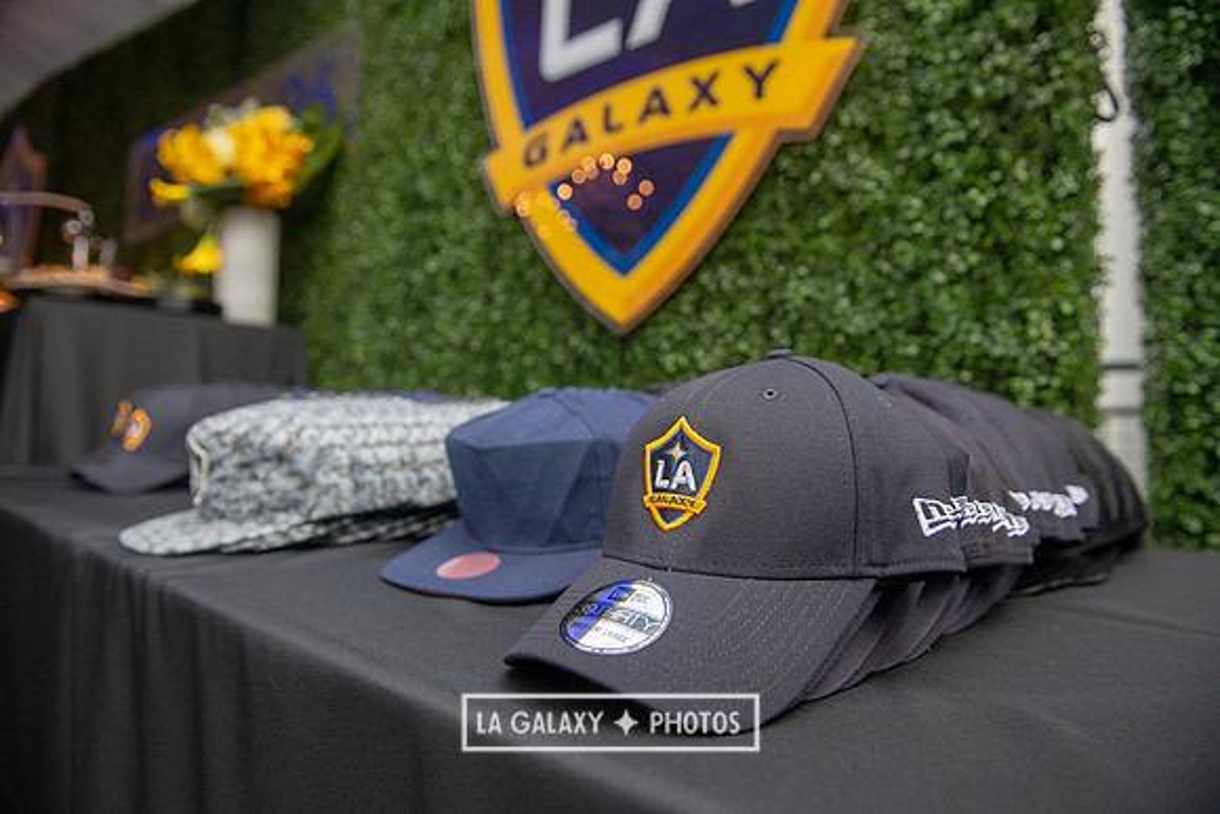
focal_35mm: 24
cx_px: 610
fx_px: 813
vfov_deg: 53.2
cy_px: 407
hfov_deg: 73.7
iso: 500
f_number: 3.5
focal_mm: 24
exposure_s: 1/500
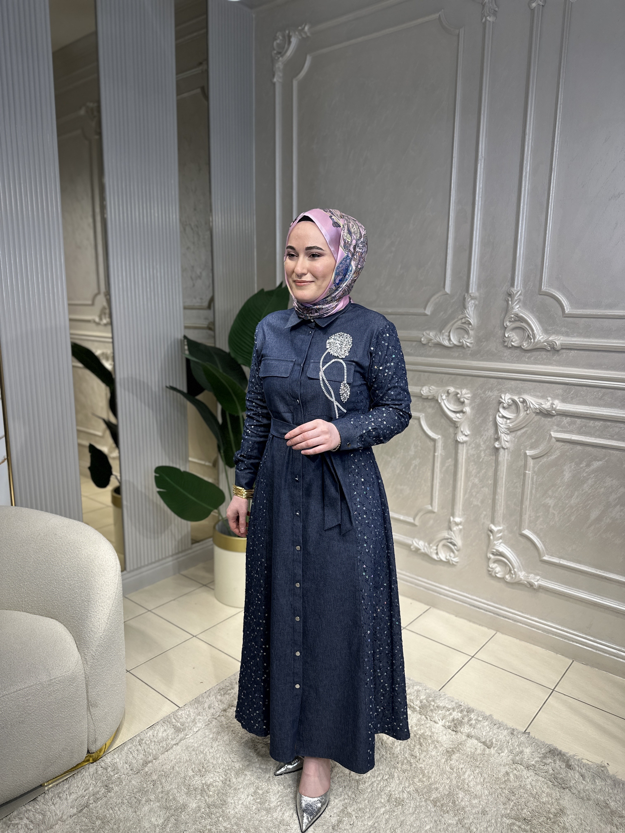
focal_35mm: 24
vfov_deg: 71.6
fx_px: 578
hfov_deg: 56.8
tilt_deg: -10.2
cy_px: 416
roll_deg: -1.4
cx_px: 312
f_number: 1.78
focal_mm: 6.86
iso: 80
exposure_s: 1/412
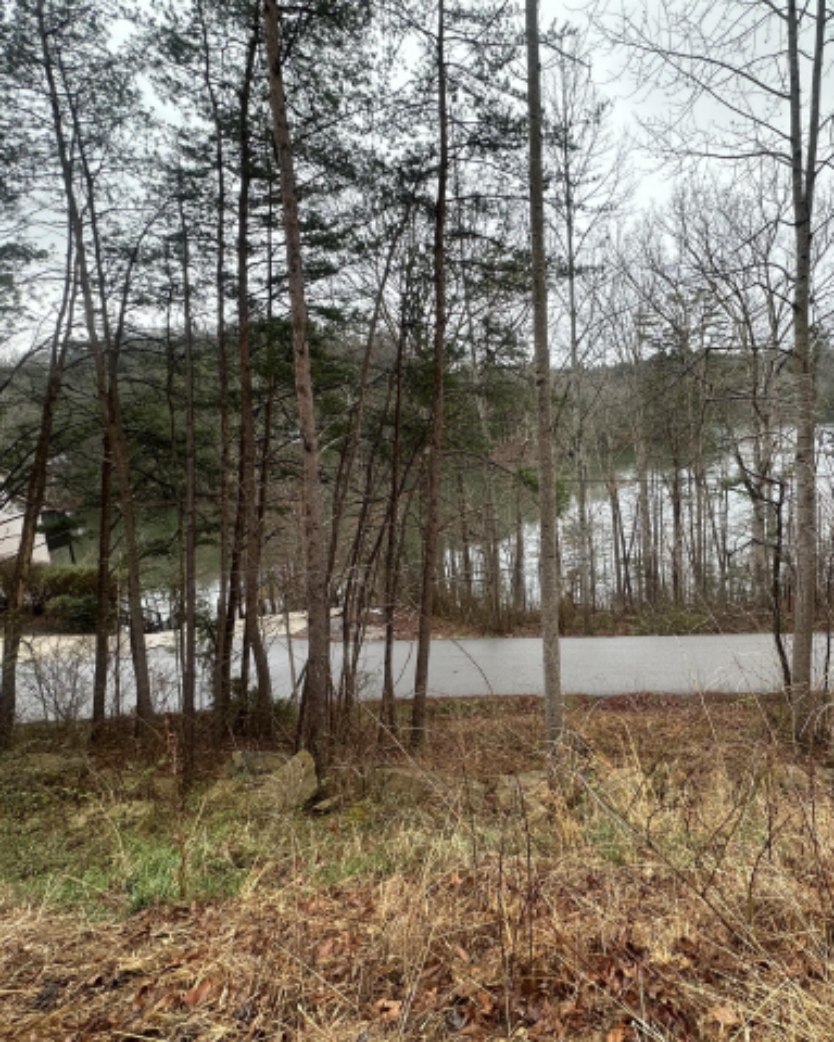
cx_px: 585
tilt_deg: -10.8
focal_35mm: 19
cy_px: 501
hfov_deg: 67.9
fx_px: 586
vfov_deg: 83.2
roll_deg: +4.9
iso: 40
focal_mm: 2.22
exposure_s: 1/197
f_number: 2.2
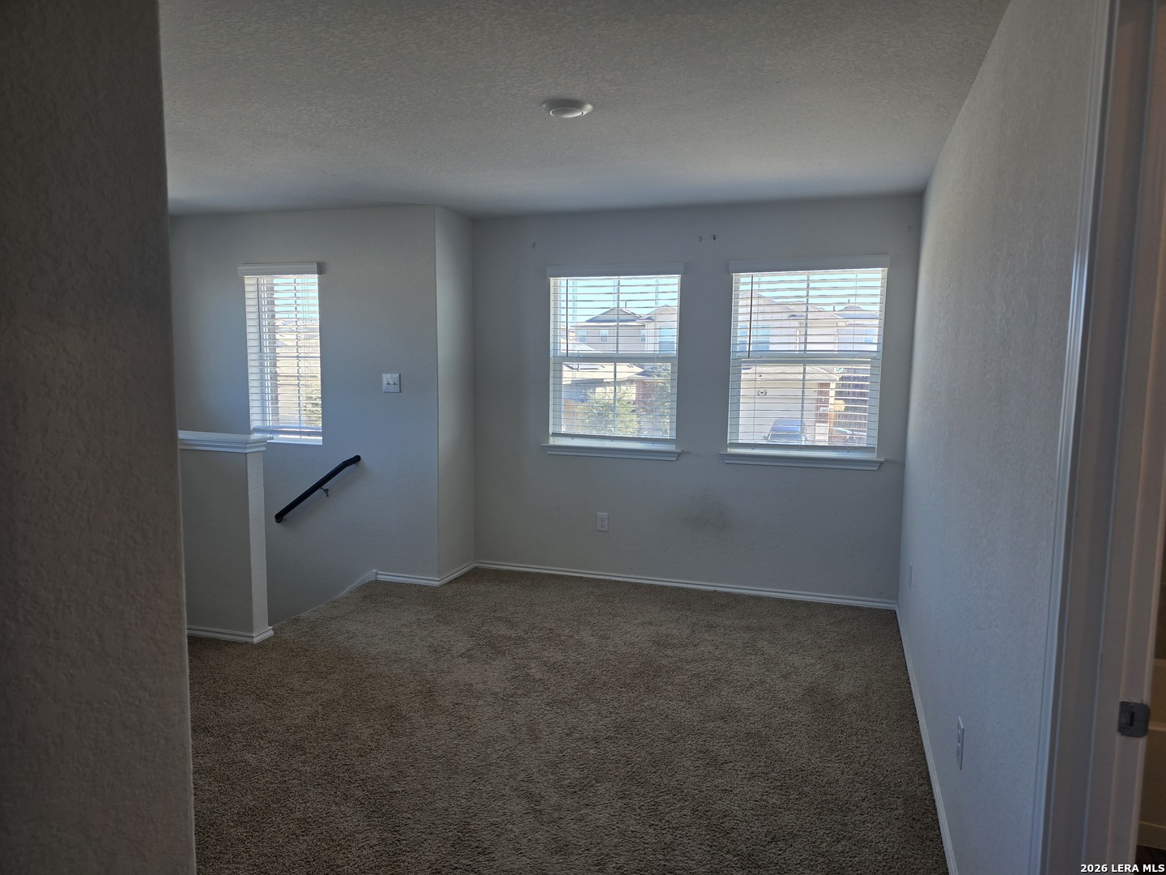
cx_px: 583
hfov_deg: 73.9
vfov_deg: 58.9
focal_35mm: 23
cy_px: 438
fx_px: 775
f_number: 1.7
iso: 32
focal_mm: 6.3
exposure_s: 1/120
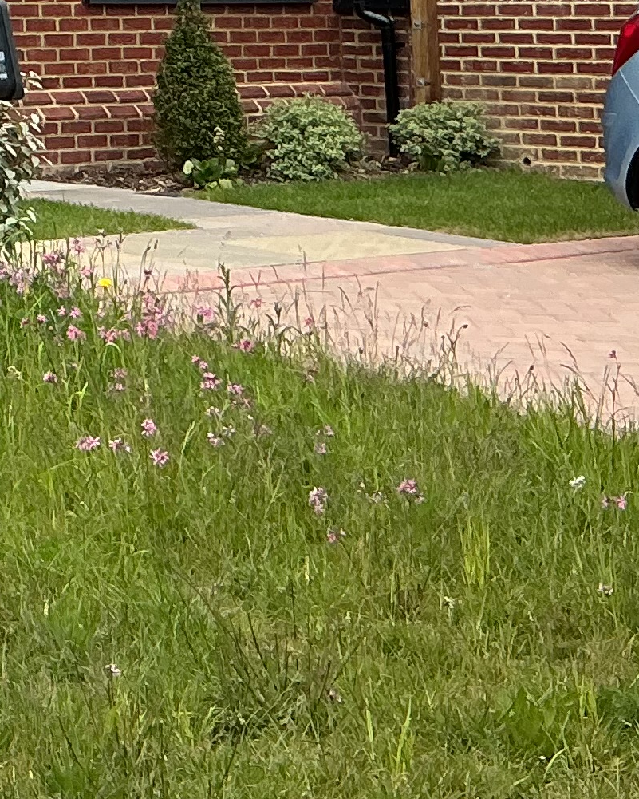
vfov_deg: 15.7
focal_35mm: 114
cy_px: -343
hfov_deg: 12.4
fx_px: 2695
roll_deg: +0.9
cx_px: -503
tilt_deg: +6.4
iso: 25
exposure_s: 1/883
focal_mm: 3
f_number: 1.8
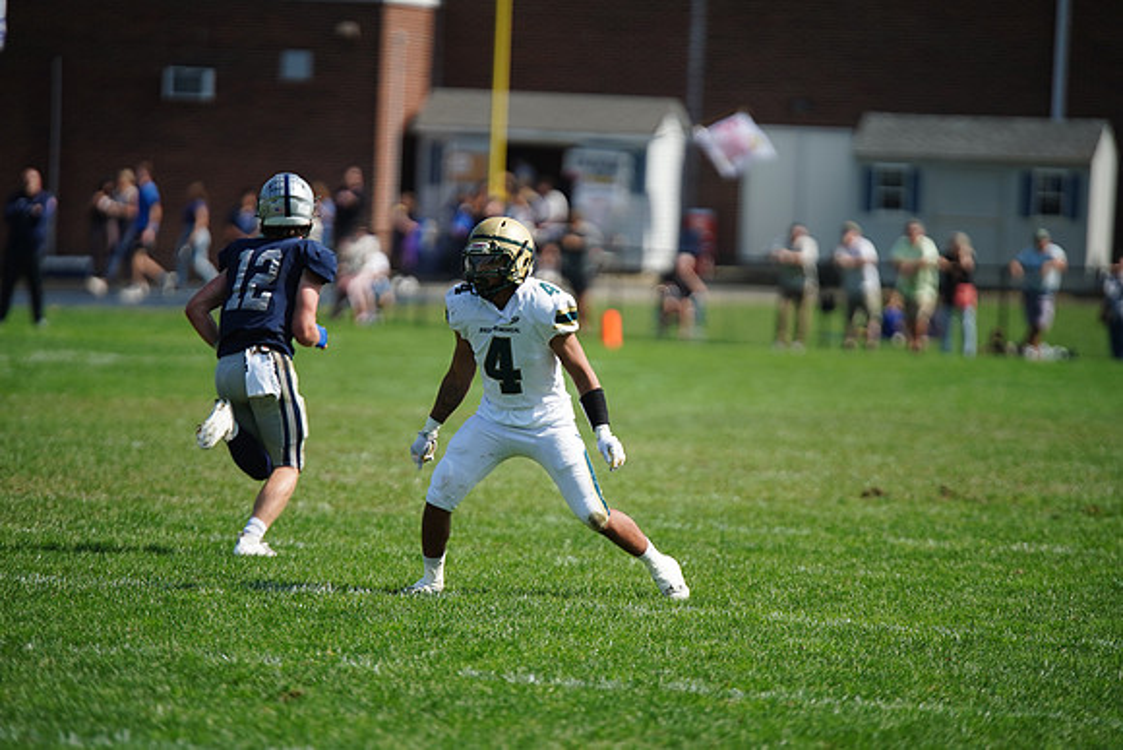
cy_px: 375
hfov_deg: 6.9
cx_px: 562
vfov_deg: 4.6
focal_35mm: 300
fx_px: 9360
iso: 400
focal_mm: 300
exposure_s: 1/5000
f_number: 2.8
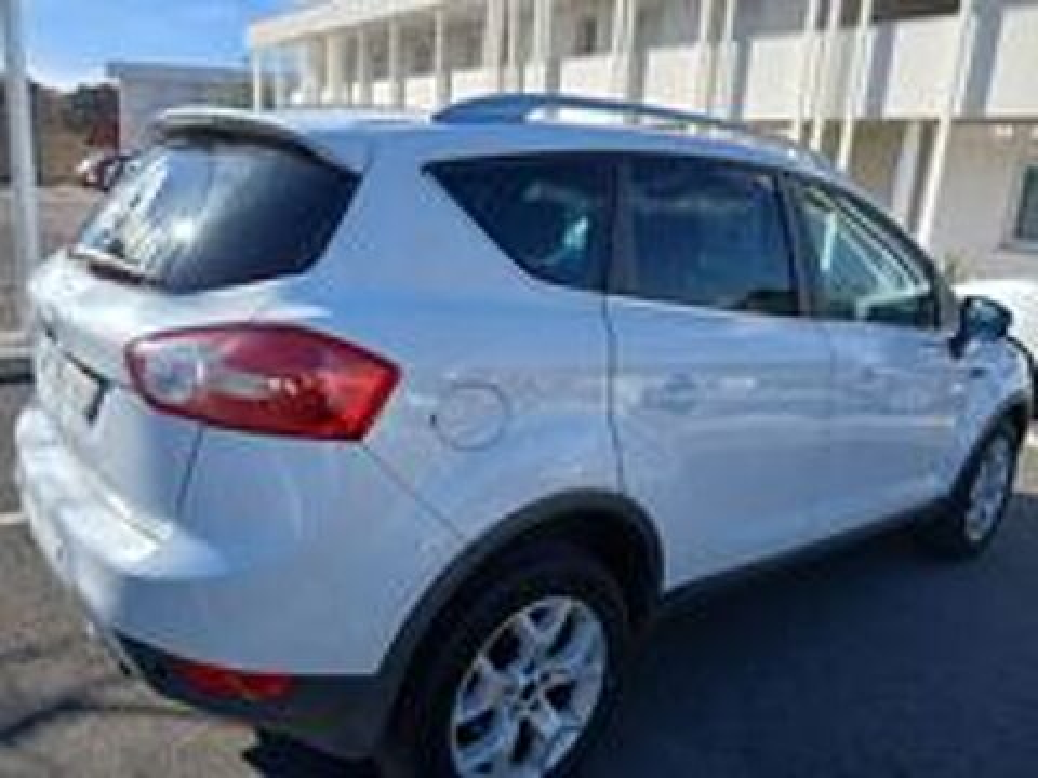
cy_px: 389
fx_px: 780
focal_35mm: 26
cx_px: 519
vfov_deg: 53.1
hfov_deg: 67.3
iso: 20
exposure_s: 1/448
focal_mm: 3.98
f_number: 1.8
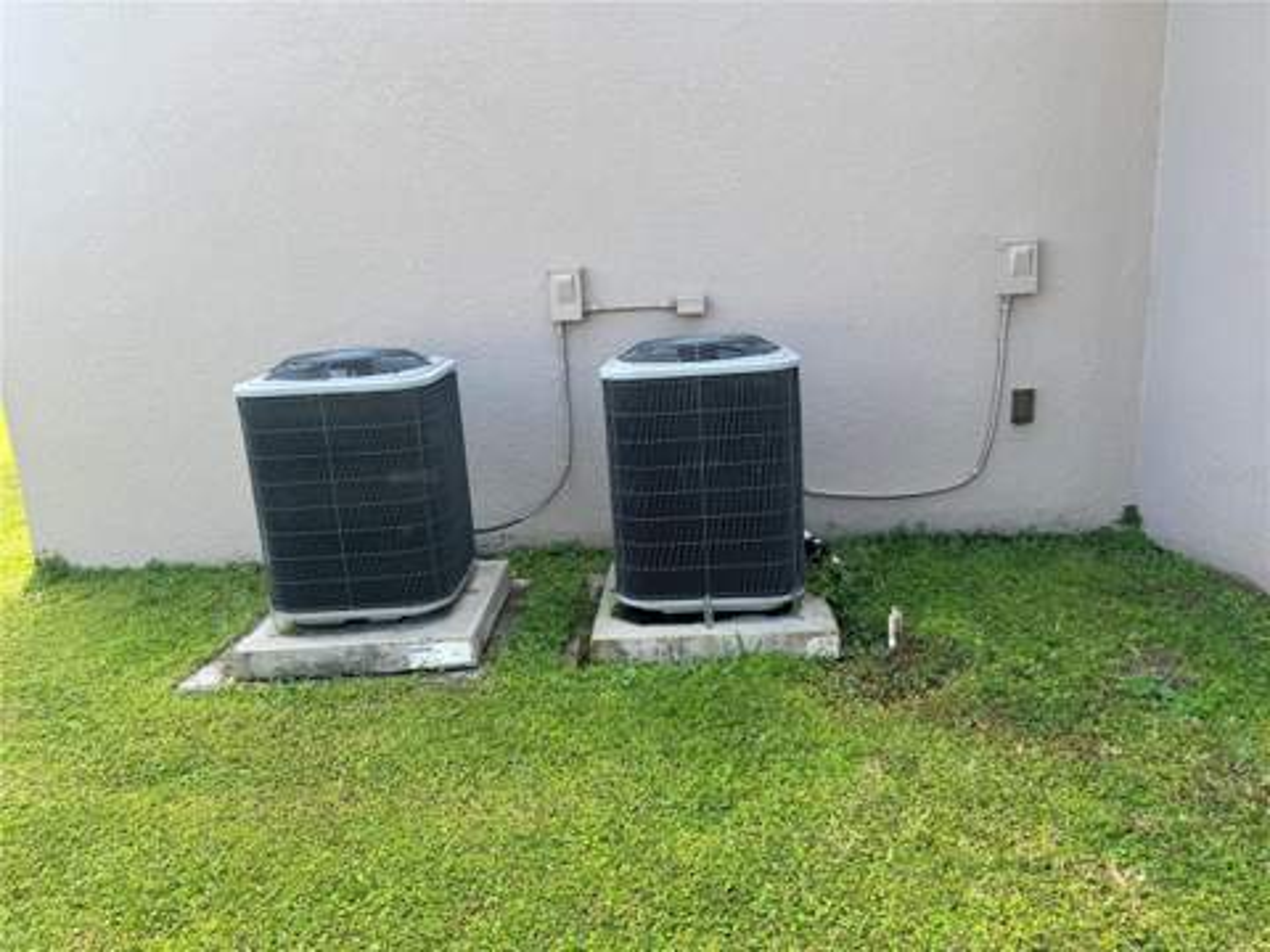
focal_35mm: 24
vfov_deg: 56.8
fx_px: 881
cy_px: 476
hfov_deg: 71.6
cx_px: 635
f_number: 1.78
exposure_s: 1/633
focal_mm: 6.76
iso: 80
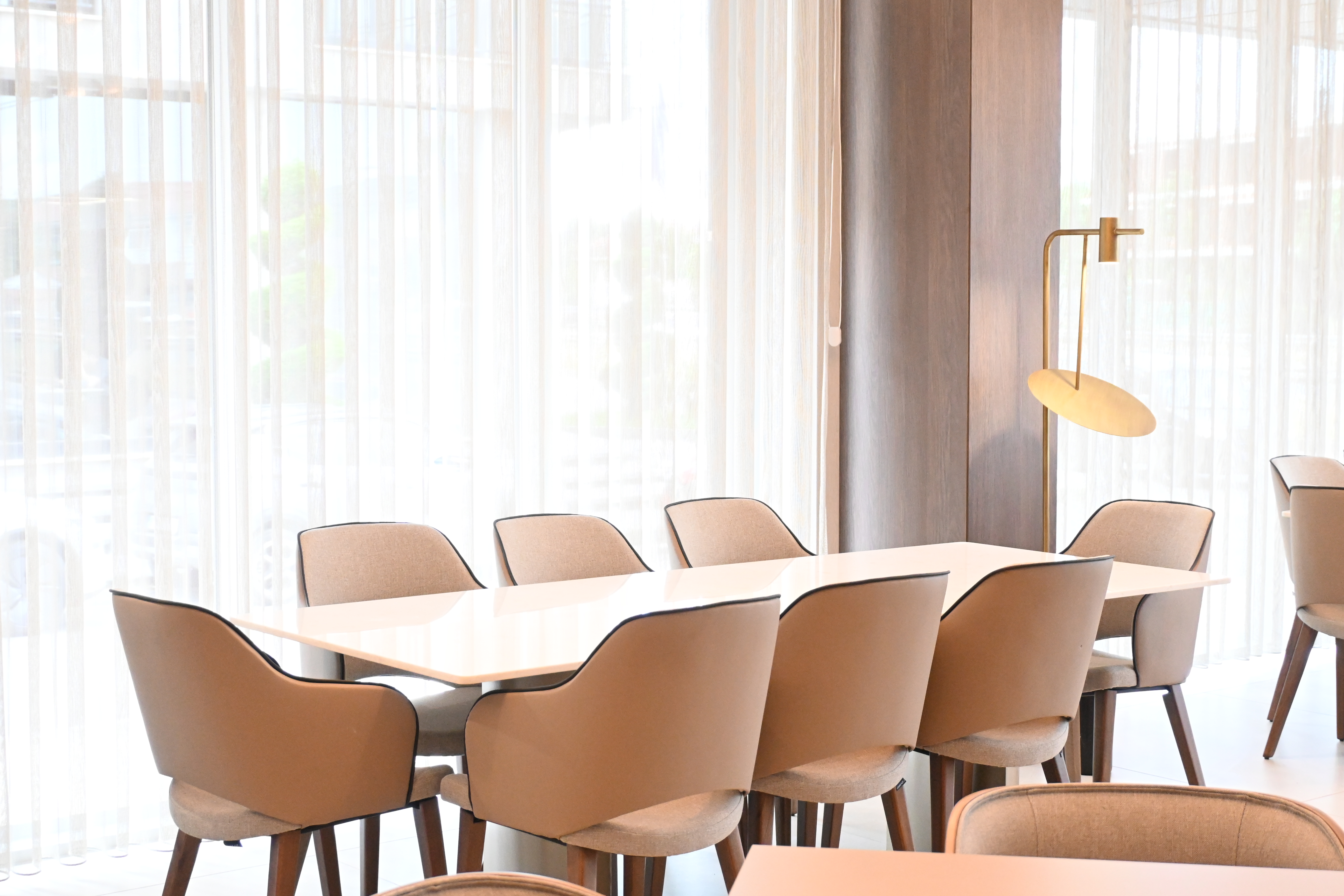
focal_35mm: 56
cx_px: 672
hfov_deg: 35.9
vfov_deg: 24.4
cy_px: 448
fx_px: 2072
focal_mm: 37
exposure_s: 1/125
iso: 4000
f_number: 5.3
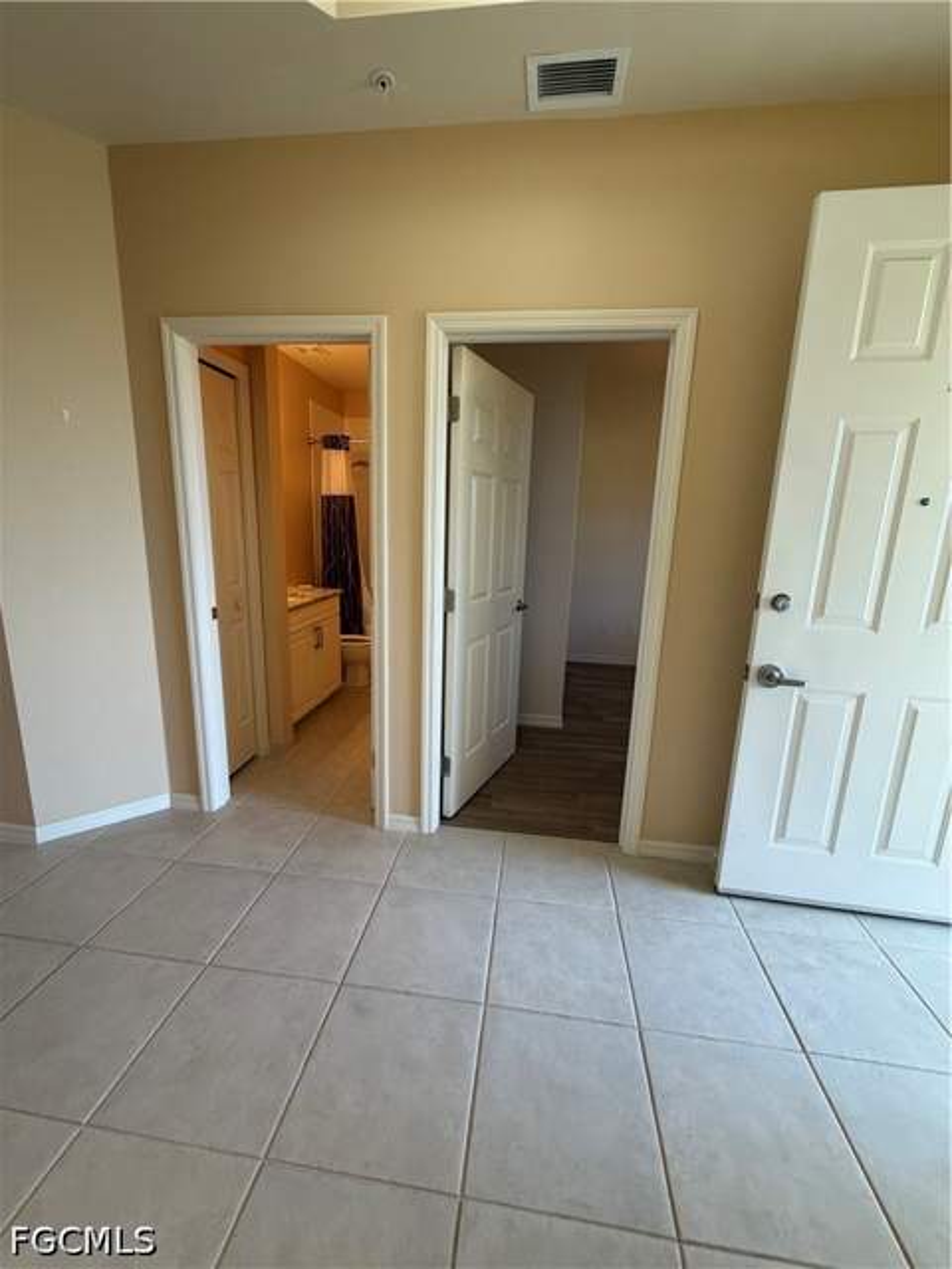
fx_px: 513
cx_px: 476
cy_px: 634
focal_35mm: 14
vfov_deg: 102.1
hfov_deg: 85.7
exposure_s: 1/120
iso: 200
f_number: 2.2
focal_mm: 2.22
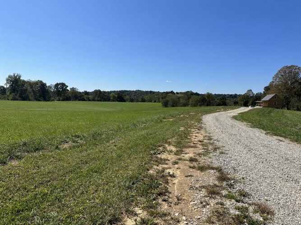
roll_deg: -2.2
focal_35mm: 24
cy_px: 112
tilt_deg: -3.2
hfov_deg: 71.6
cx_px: 150
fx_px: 209
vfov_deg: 56.8
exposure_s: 1/6623
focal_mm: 6.86
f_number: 1.78
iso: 80
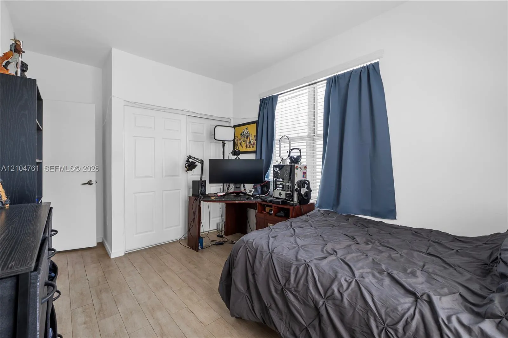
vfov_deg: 77.3
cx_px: 254
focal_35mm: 15
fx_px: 212
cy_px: 169
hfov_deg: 100.4
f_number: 4.5
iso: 320
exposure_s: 1/15
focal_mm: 10
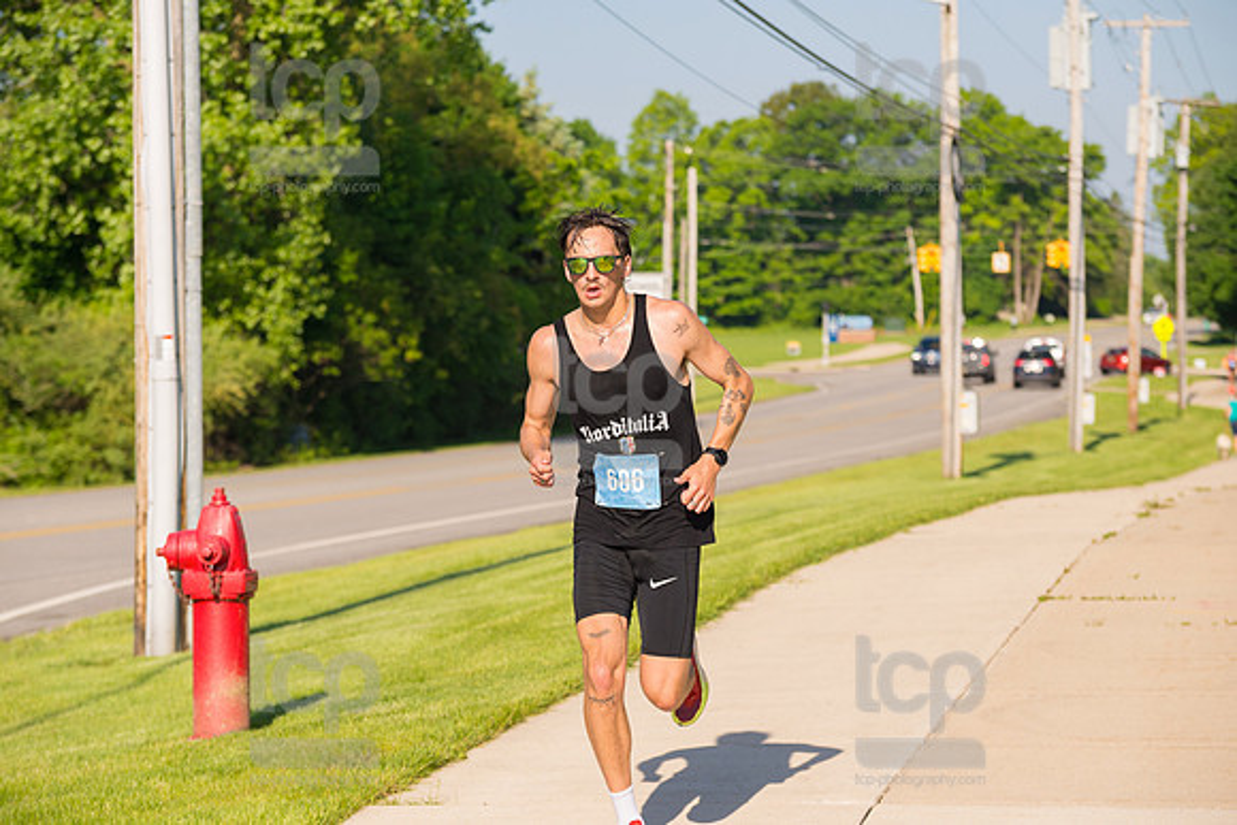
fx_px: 3849
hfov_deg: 18.3
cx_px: 618
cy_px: 412
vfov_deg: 12.2
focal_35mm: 112
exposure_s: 1/1600
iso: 400
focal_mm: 112
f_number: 5.6
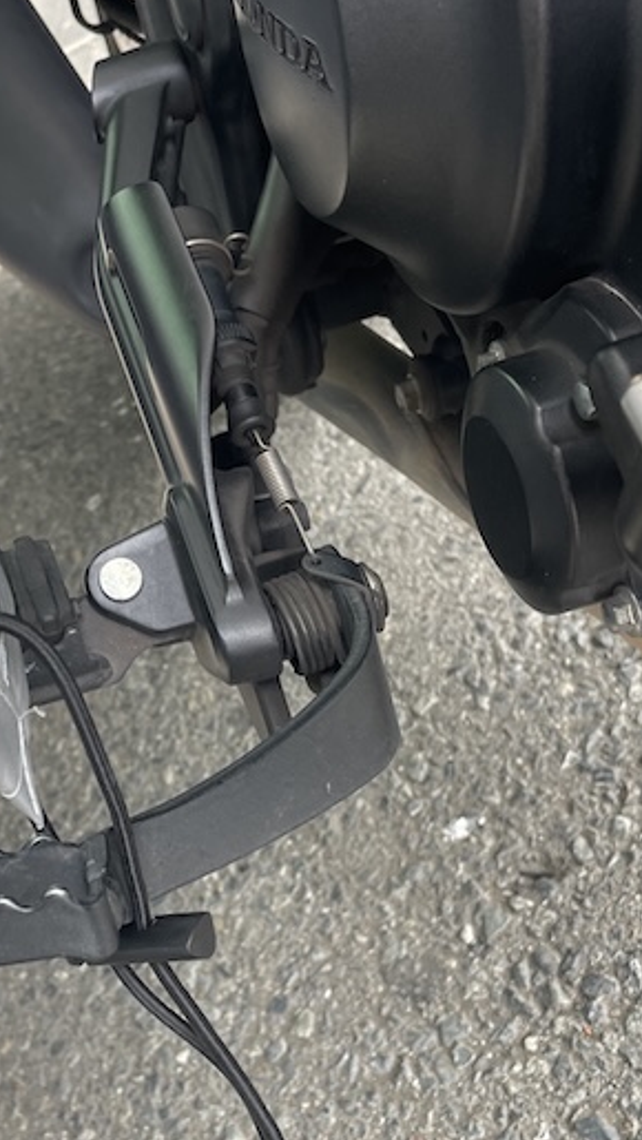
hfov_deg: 26.9
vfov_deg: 46.1
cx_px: 179
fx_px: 1331
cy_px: 693
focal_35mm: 44
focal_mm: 4.2
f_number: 1.6
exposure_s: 1/121
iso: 50
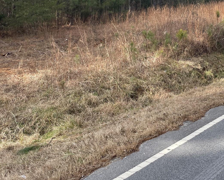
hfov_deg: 36.1
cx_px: 179
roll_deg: +1.3
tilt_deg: -5.5
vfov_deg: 29.7
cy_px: 42
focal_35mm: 50
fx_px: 332
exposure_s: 1/963
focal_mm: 4.2
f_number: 1.6
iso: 32
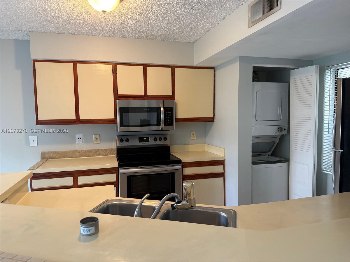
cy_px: 131
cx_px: 175
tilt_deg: -3.6
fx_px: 243
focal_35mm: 24
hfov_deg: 71.6
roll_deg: +0.6
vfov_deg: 56.8
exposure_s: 1/60
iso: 125
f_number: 1.78
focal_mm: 6.76
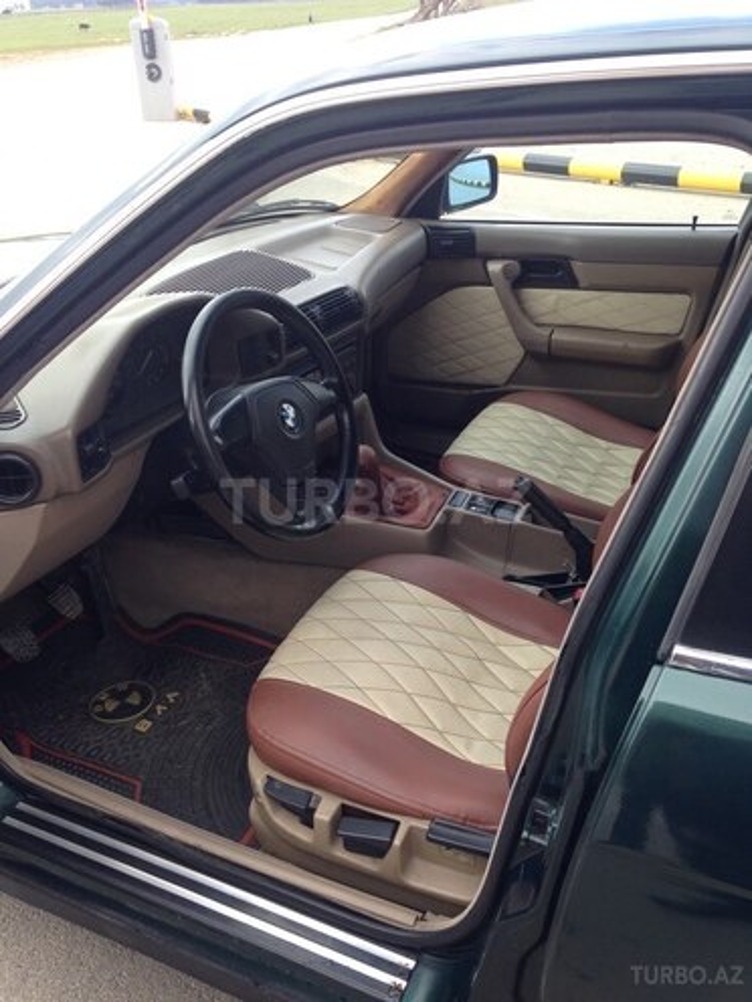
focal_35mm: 33
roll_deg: +2.4
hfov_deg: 42.9
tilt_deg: -25.2
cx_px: 376
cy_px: 501
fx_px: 956
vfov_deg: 55.4
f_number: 2.4
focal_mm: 4.12
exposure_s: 1/239
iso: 50
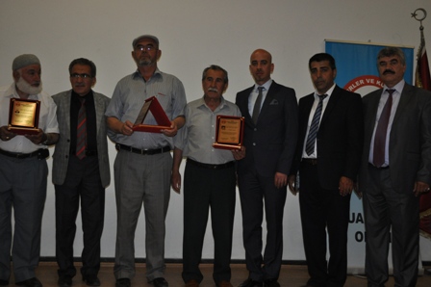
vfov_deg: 28.0
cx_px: 216
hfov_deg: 41.1
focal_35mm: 48
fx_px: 574
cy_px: 144
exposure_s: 1/60
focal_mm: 32
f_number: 4.8
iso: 800
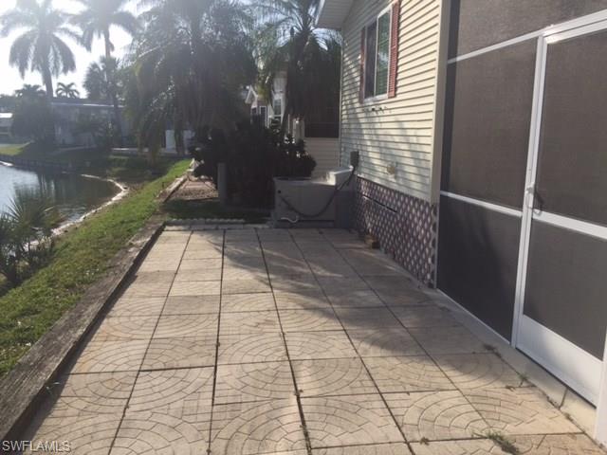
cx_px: 304
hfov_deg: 61.7
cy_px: 228
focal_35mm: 29
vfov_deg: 48.2
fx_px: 509
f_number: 2.2
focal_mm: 4.15
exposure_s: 1/2475
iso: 32
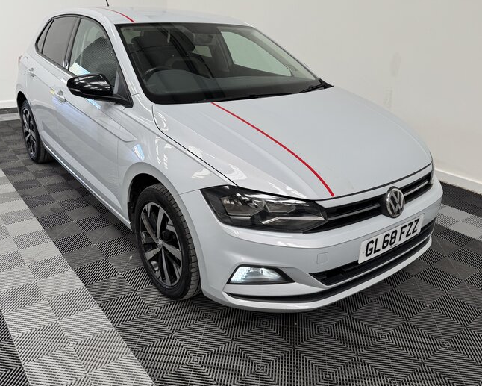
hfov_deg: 60.4
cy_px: 174
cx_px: 240
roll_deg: -1.8
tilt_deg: -20.2
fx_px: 414
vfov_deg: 49.9
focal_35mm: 29
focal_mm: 6.76
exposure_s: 1/131
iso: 64
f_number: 1.78
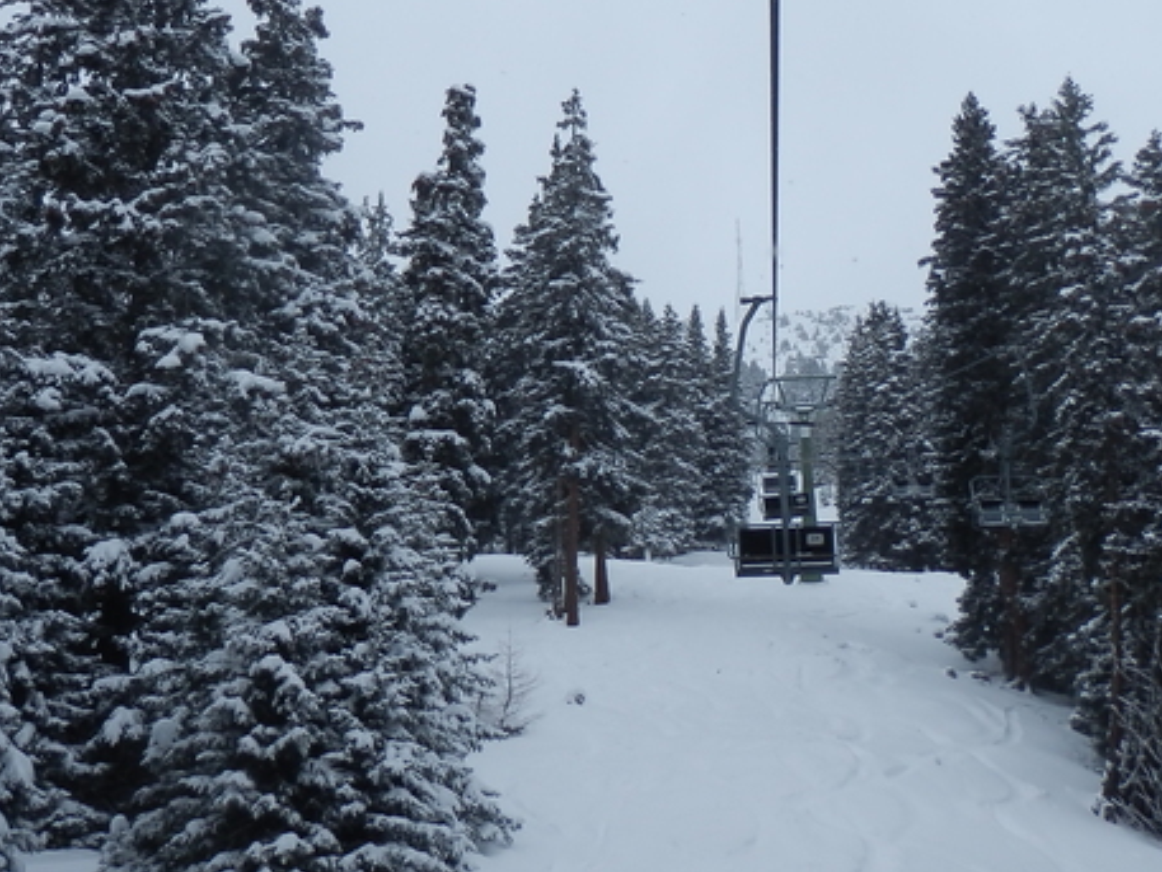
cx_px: 684
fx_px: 1880
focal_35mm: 56
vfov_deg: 26.1
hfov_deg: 34.3
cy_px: 348
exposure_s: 1/800
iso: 80
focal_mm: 4.5
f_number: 3
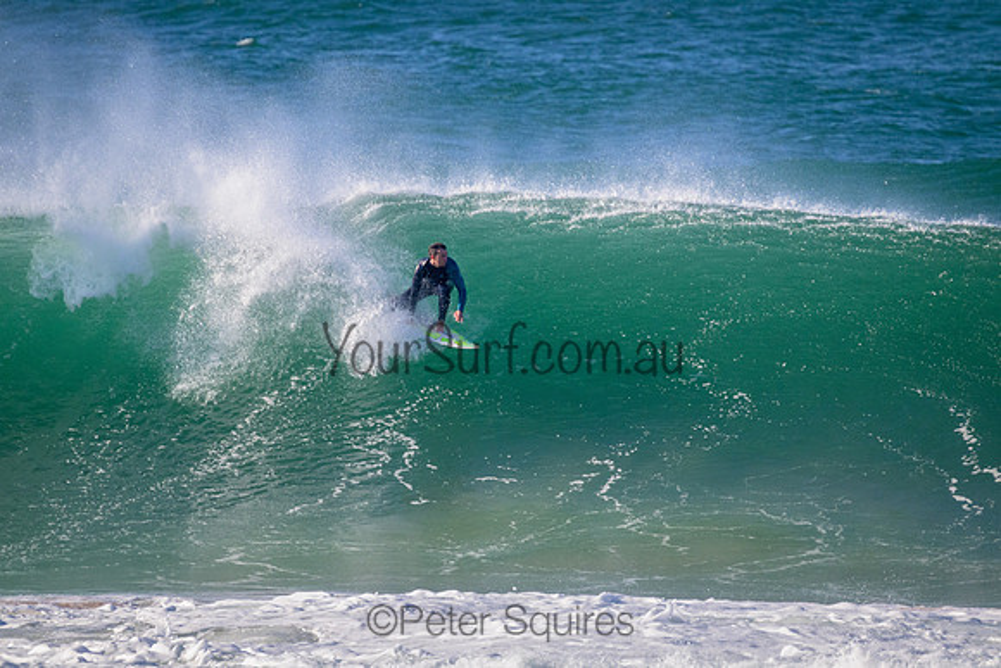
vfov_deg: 1.7
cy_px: 334
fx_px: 22249
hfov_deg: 2.6
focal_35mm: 800
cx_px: 500
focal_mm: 800
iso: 2500
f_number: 11
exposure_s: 1/2000
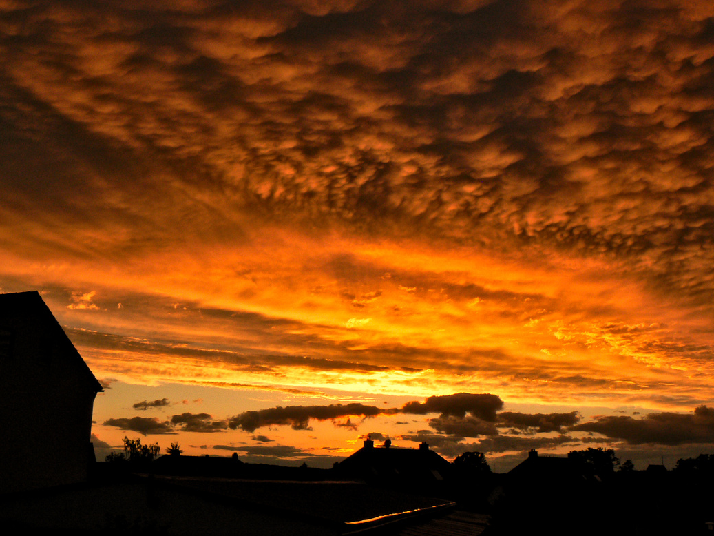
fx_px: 763
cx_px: 355
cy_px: 270
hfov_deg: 50.1
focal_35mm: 37
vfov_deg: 38.7
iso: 100
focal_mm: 6
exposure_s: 1/100
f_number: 8
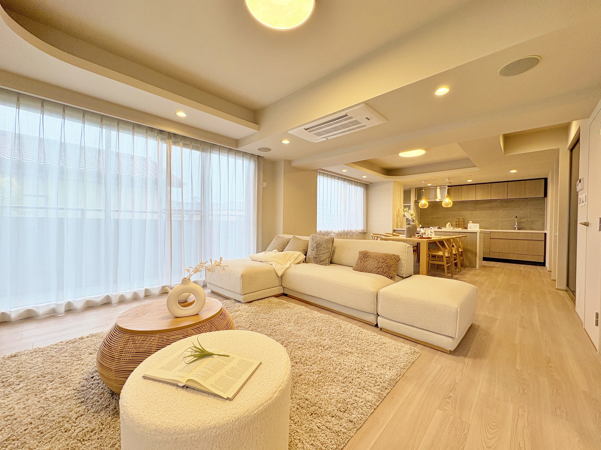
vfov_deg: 85.7
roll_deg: +0.0
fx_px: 243
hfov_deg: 102.1
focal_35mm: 14
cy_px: 225
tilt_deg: -0.7
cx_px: 300
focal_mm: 2.22
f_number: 2.2
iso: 64
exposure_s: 1/100
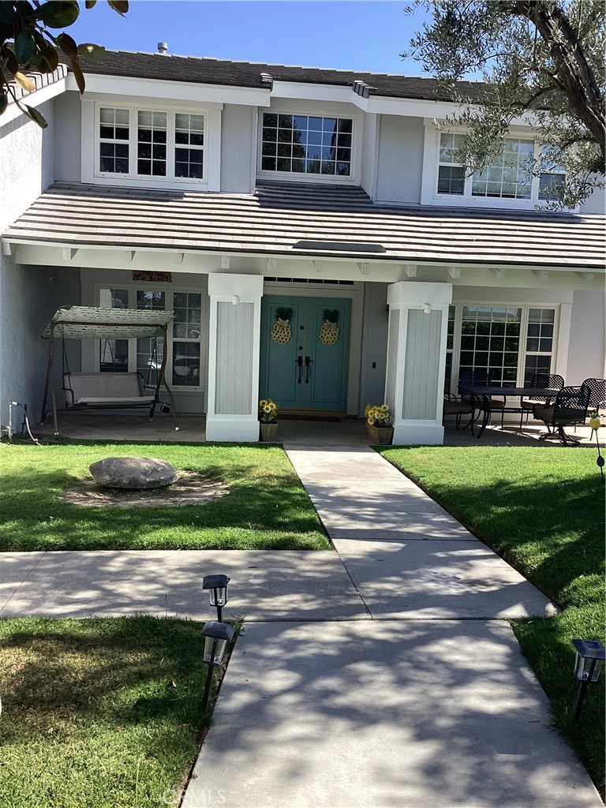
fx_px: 724
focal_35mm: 31
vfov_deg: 58.4
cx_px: 303
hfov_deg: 45.4
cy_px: 404
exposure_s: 1/631
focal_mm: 3.3
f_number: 2.4
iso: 25
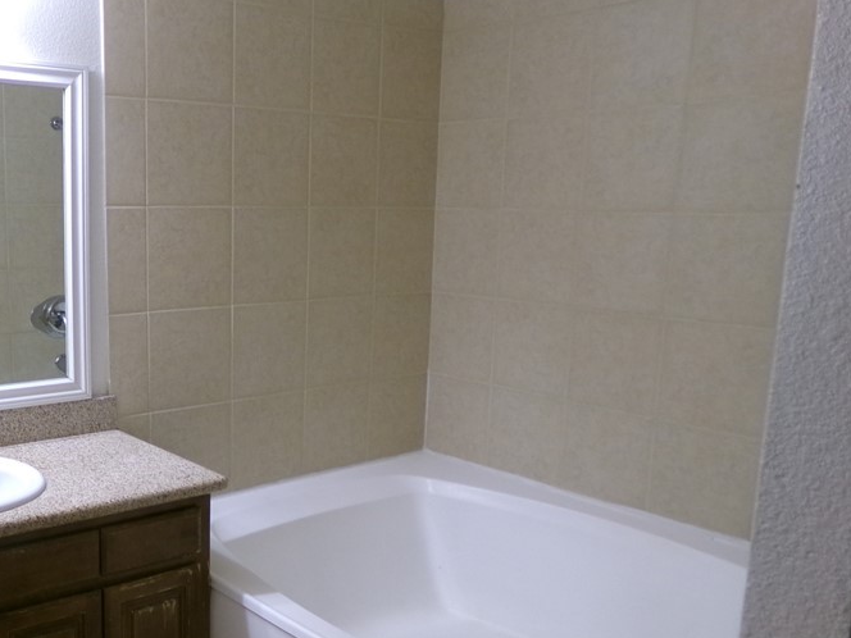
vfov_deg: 38.6
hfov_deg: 48.7
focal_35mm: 37
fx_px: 910
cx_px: 242
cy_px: 364
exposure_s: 1/30
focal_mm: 4.3
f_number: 3.7
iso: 200
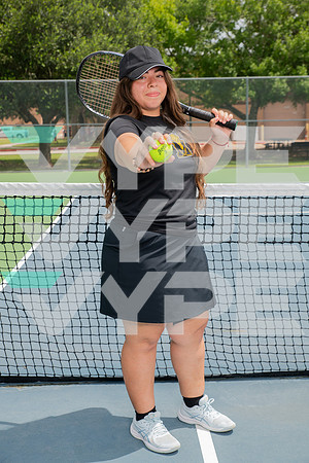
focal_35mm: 48
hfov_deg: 28.1
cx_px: 154
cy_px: 232
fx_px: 618
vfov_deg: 41.1
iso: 100
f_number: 6.3
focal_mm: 48
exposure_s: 1/320
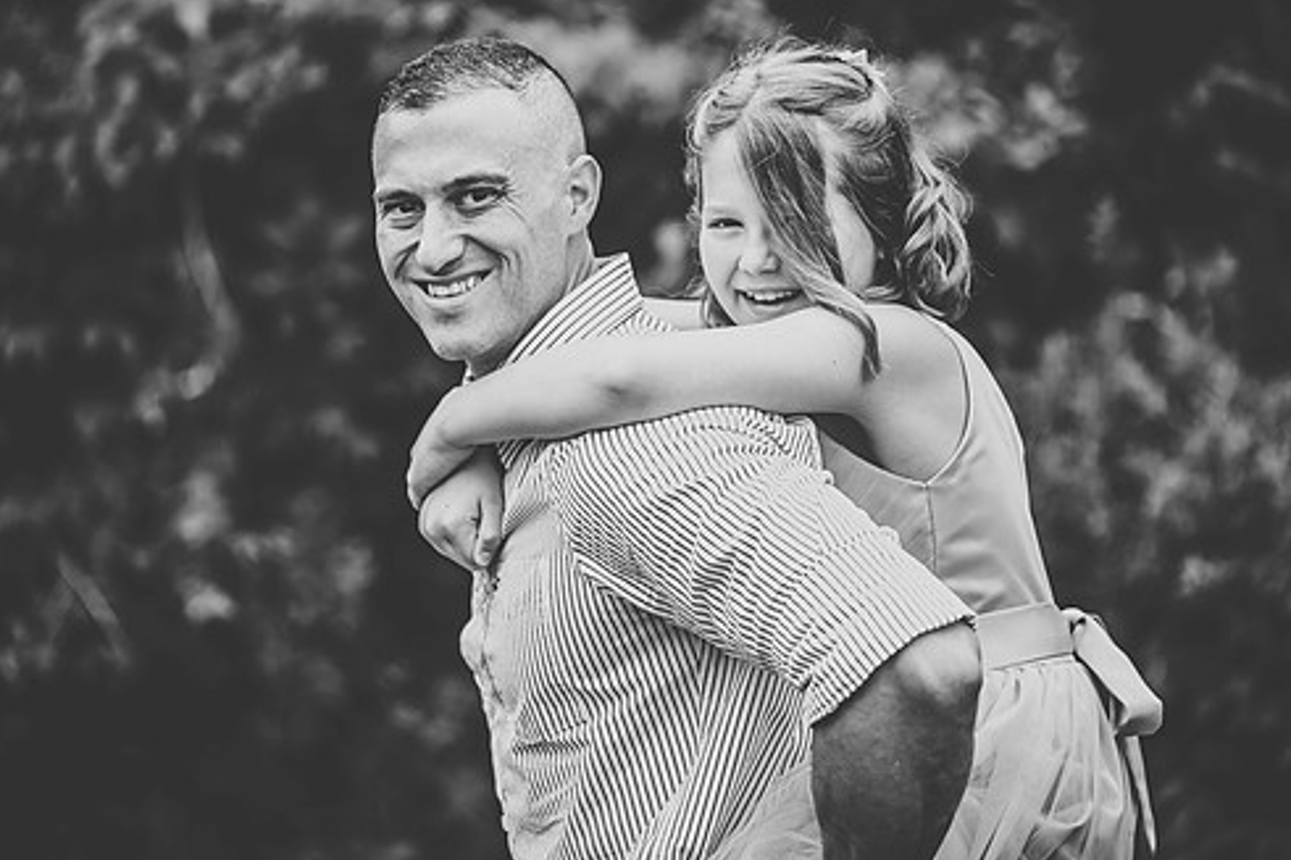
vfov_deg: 7.0
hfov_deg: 10.6
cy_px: 364
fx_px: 6990
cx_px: 626
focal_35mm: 195
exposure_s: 1/4000
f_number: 2.8
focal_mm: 165
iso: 640
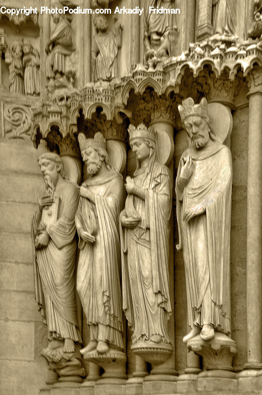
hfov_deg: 16.5
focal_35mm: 82
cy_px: 198
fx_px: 904
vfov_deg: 24.7
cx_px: 131
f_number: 10
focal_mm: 55
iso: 320
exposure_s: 1/6
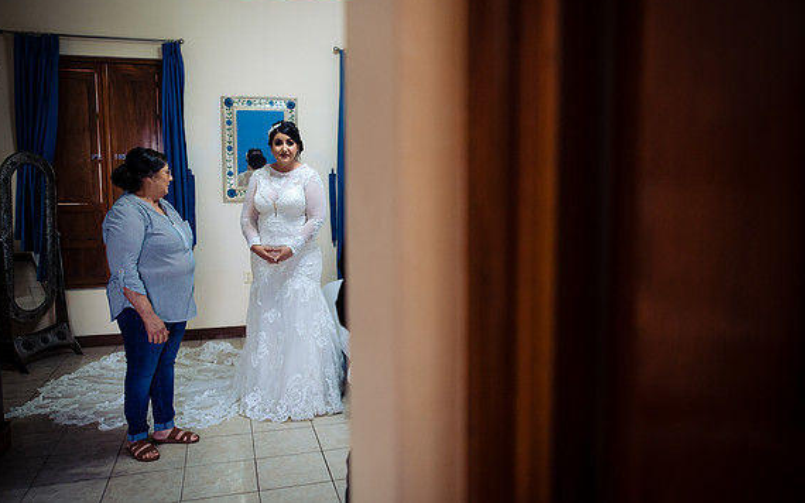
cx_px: 401
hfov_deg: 66.5
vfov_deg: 44.5
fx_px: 614
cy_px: 231
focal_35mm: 28
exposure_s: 1/100
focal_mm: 27
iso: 1250
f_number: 2.5
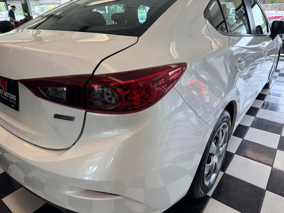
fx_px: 197
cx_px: 142
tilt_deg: -23.4
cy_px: 106
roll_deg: +0.9
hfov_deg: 71.6
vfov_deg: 56.8
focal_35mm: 24
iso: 64
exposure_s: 1/273
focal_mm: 6.76
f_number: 1.78
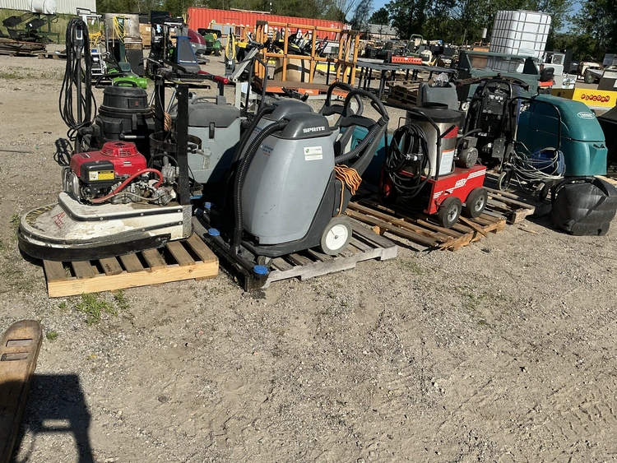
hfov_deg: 63.4
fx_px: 499
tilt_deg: -20.8
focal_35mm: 28
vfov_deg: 49.8
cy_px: 232
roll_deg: -4.5
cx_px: 308
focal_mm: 3
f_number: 1.8
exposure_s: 1/2227
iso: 25
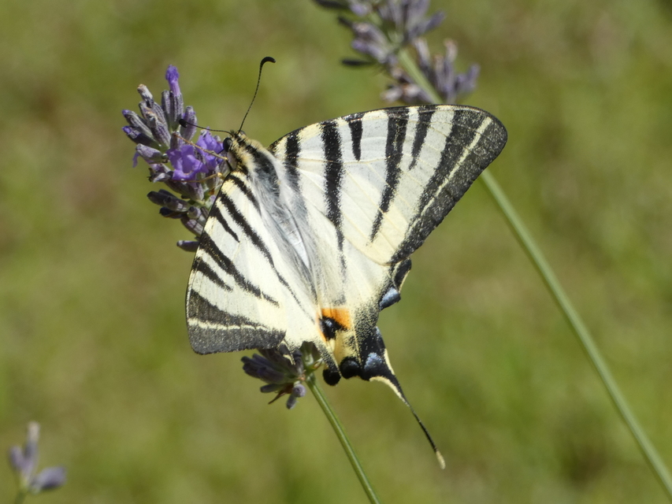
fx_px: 5999
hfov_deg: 6.4
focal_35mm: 309
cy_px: 252
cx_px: 336
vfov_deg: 4.8
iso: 80
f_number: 5.6
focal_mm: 55.4
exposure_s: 1/160
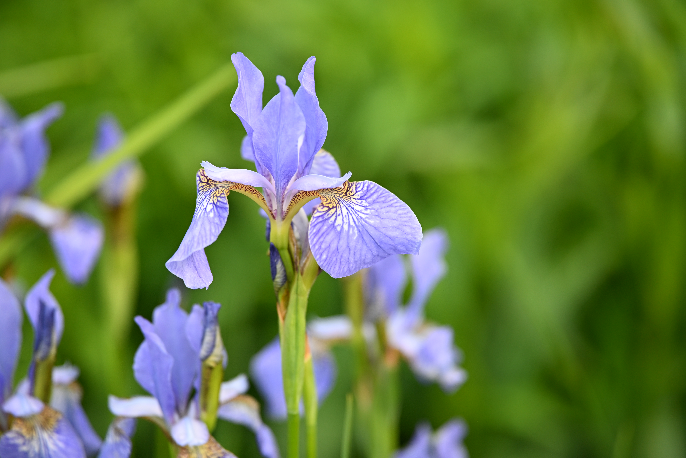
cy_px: 229
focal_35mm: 136
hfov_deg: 15.1
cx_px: 345
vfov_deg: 10.1
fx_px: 2591
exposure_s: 1/1000
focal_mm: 90
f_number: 2.2
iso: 200
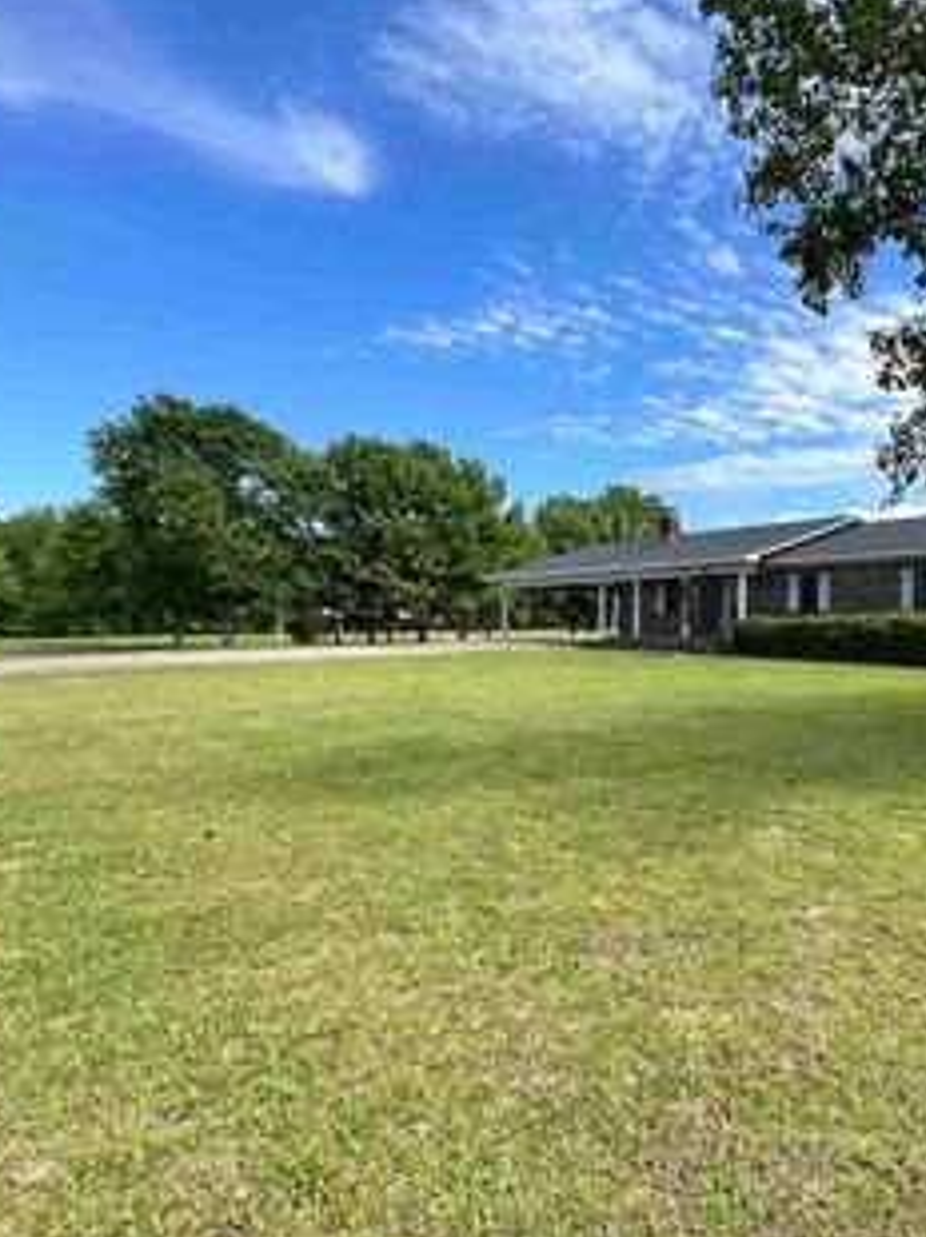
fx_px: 750
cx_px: 746
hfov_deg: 58.3
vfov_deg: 79.0
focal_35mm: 21
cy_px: 632
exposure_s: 1/978
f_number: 1.8
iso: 32
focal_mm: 1.57
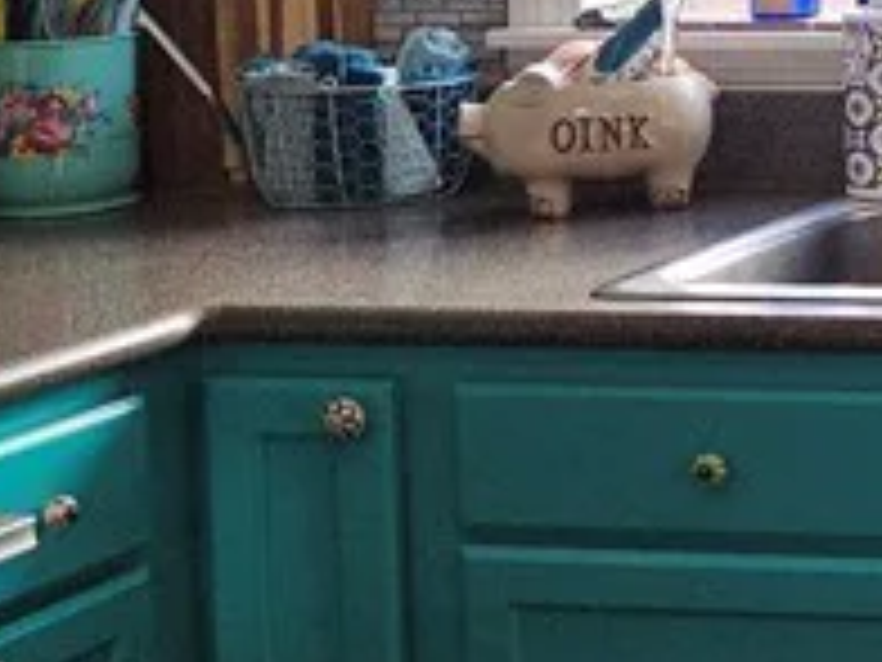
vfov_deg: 12.1
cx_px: 1876
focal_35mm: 120
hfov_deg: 13.5
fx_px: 3058
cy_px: -86
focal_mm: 5.4
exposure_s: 1/60
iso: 50
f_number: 1.8
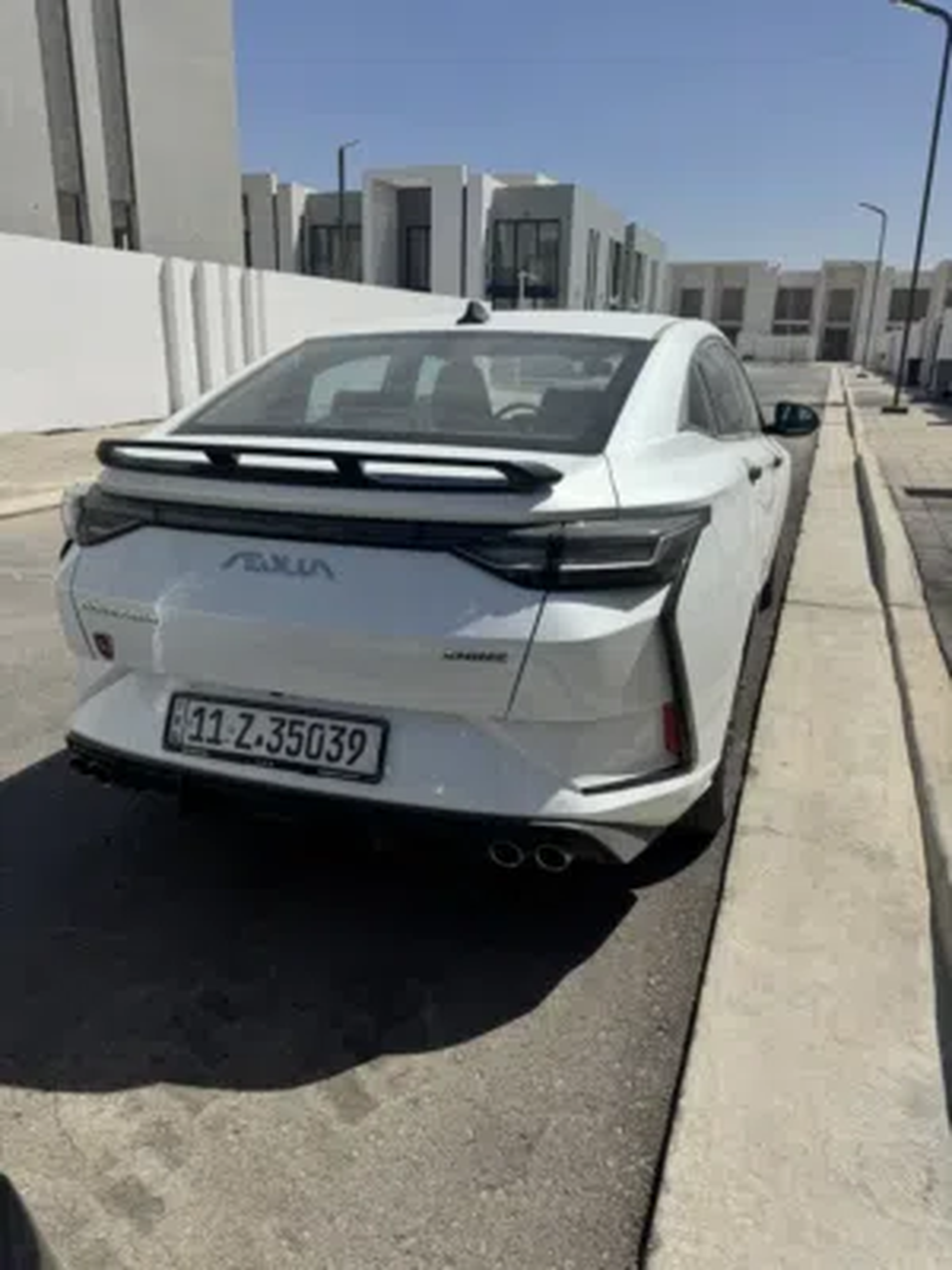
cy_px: 635
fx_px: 880
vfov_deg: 71.6
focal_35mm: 24
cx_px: 476
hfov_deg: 56.8
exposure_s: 1/9009
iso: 80
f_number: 1.78
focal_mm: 6.76
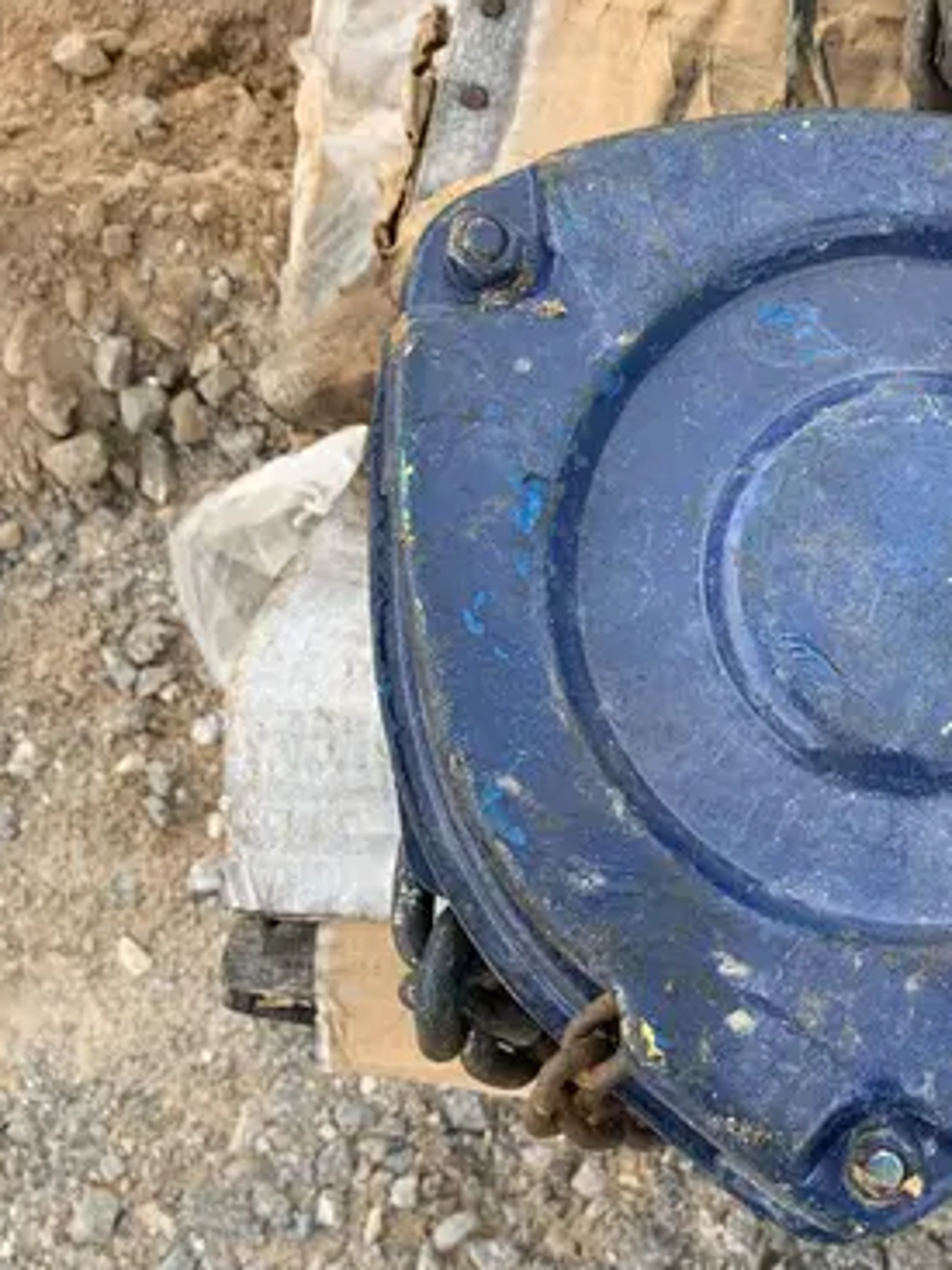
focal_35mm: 52
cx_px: 907
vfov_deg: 36.8
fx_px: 1908
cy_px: 614
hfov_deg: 26.8
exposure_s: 1/274
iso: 25
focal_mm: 4.25
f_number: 1.8
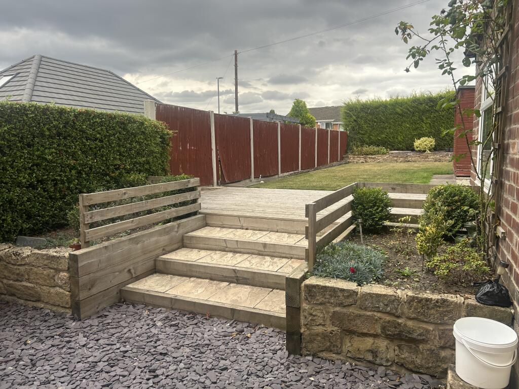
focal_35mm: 26
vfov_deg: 53.1
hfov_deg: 67.3
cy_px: 194
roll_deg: +0.7
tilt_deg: -7.5
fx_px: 390
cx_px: 260
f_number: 1.5
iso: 50
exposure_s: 1/658
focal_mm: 5.7
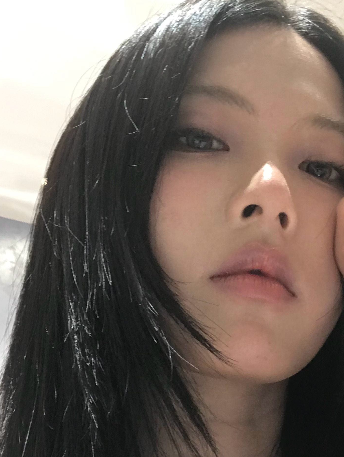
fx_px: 701
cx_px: 248
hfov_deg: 27.3
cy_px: 323
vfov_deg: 35.6
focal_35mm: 53
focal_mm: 2.87
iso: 40
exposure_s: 1/33
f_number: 2.2
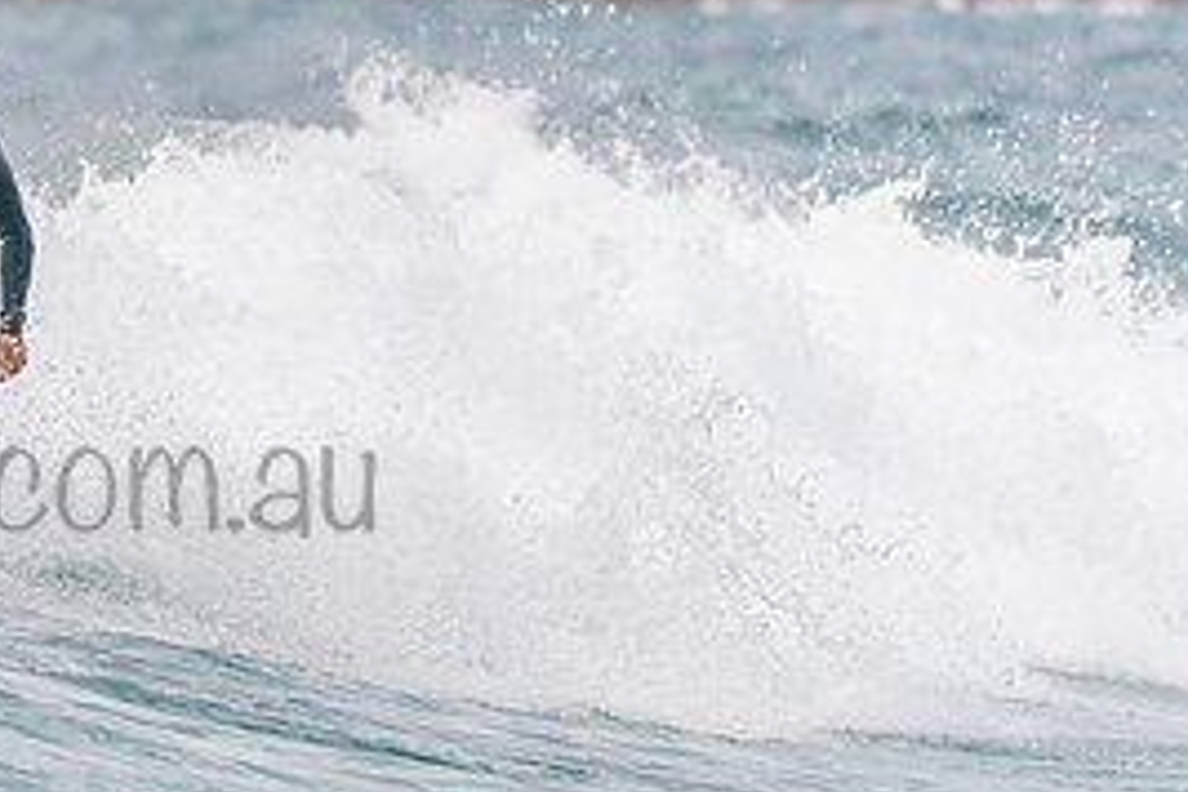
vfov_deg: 1.3
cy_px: 429
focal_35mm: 1086
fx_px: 35835
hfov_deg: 1.9
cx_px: -89
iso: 1600
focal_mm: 500
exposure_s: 1/1600
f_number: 5.6
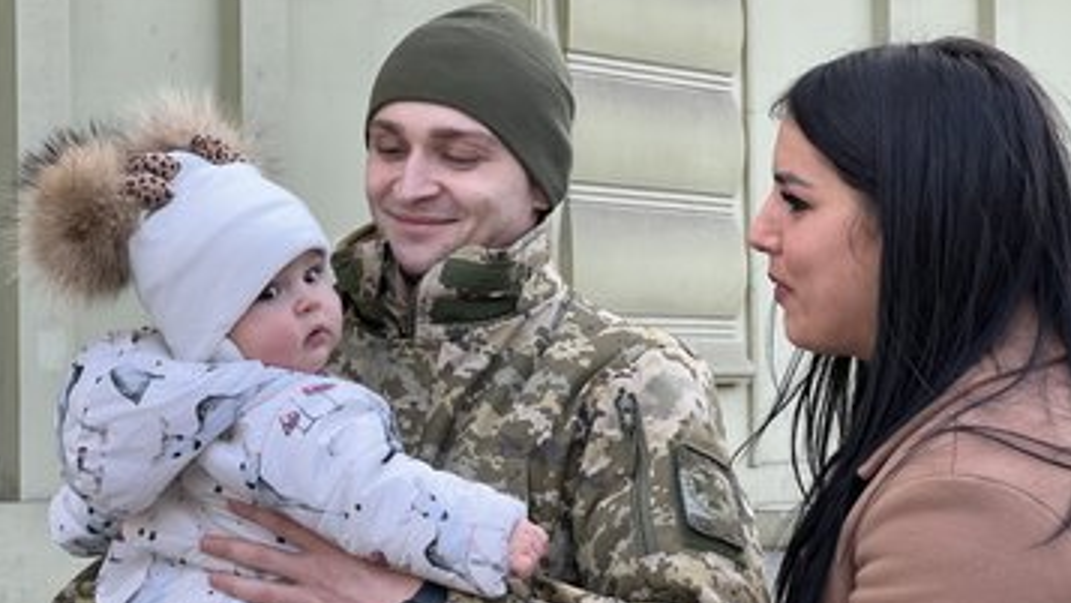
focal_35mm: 94
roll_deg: +0.4
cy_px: 330
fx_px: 2670
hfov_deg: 22.7
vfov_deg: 12.9
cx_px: 477
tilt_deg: +1.4
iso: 32
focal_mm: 9
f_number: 2.8
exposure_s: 1/99
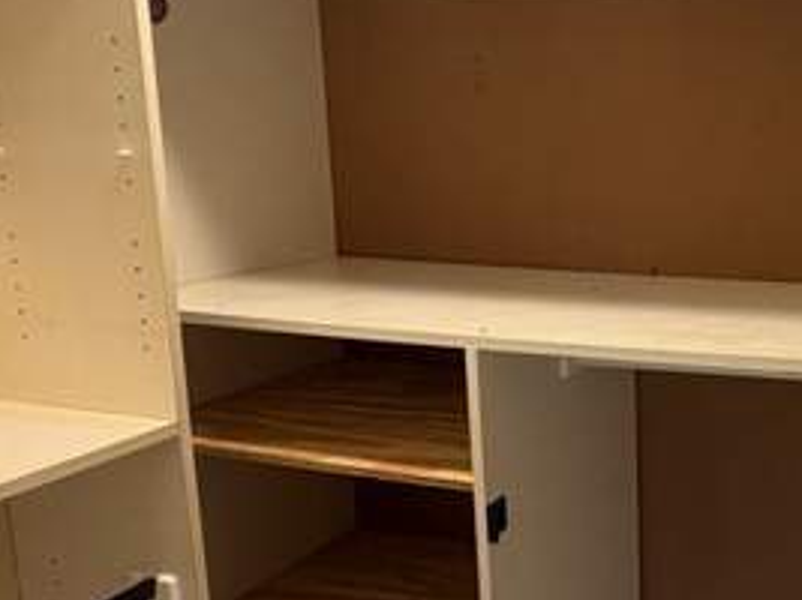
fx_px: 973
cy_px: 303
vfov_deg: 34.3
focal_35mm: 42
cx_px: 763
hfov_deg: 40.4
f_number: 2.2
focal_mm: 2.22
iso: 250
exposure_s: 1/120
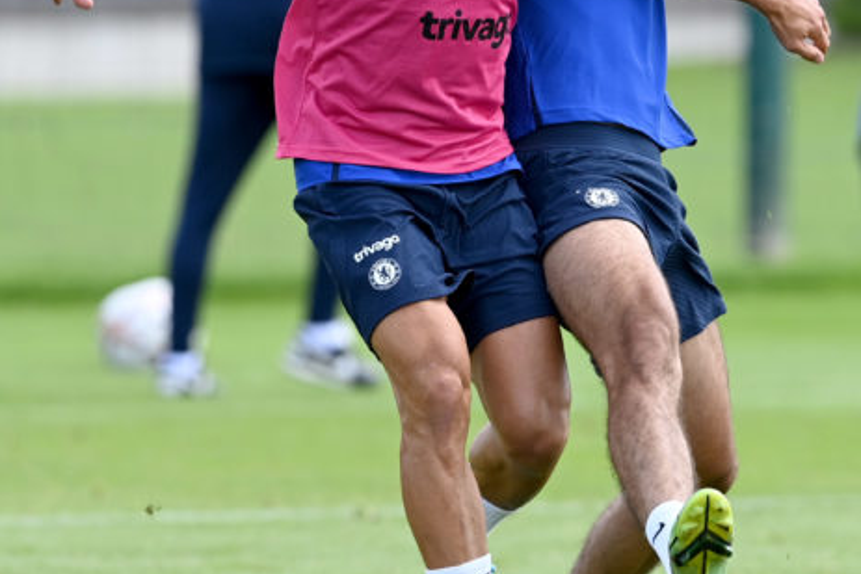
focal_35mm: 885
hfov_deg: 2.3
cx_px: 430
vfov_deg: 1.6
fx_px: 21172
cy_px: 131
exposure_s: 1/1600
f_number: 4
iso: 500
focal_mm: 400
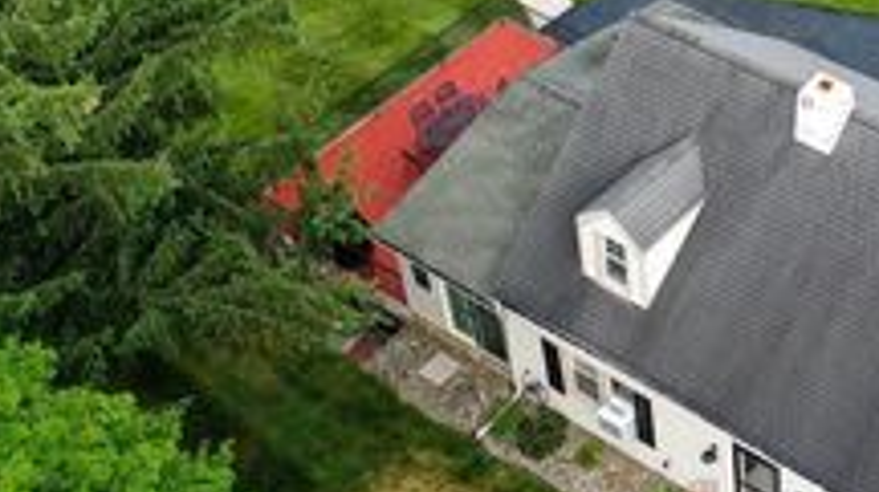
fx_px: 1583
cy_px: 140
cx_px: 838
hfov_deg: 29.4
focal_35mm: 68
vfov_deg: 17.6
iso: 400
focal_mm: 10.26
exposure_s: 1/200
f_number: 3.5
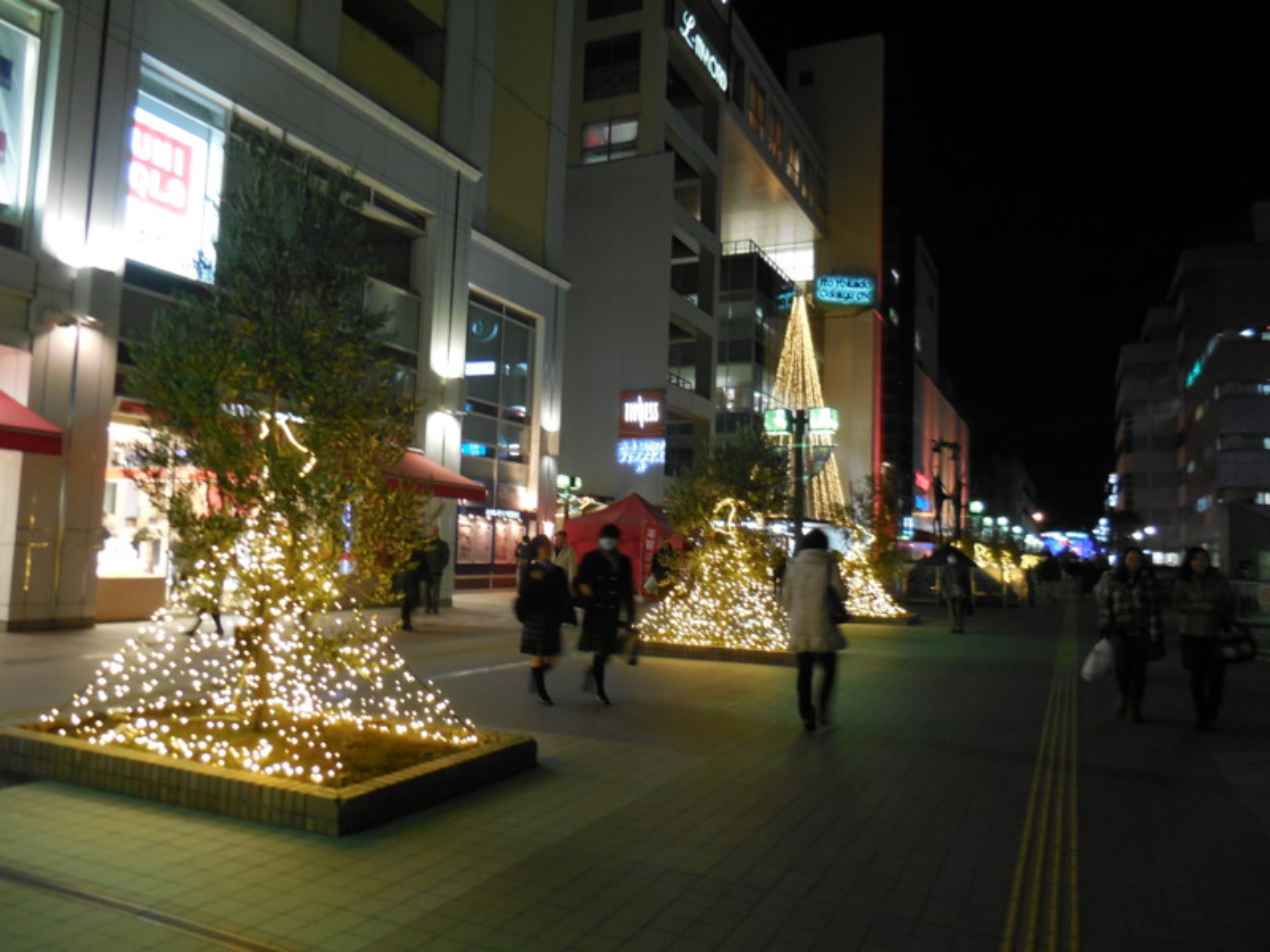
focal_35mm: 25
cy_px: 476
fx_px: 917
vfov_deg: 54.9
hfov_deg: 69.4
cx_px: 635
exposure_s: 1/13
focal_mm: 4.5
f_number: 3.1
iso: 400
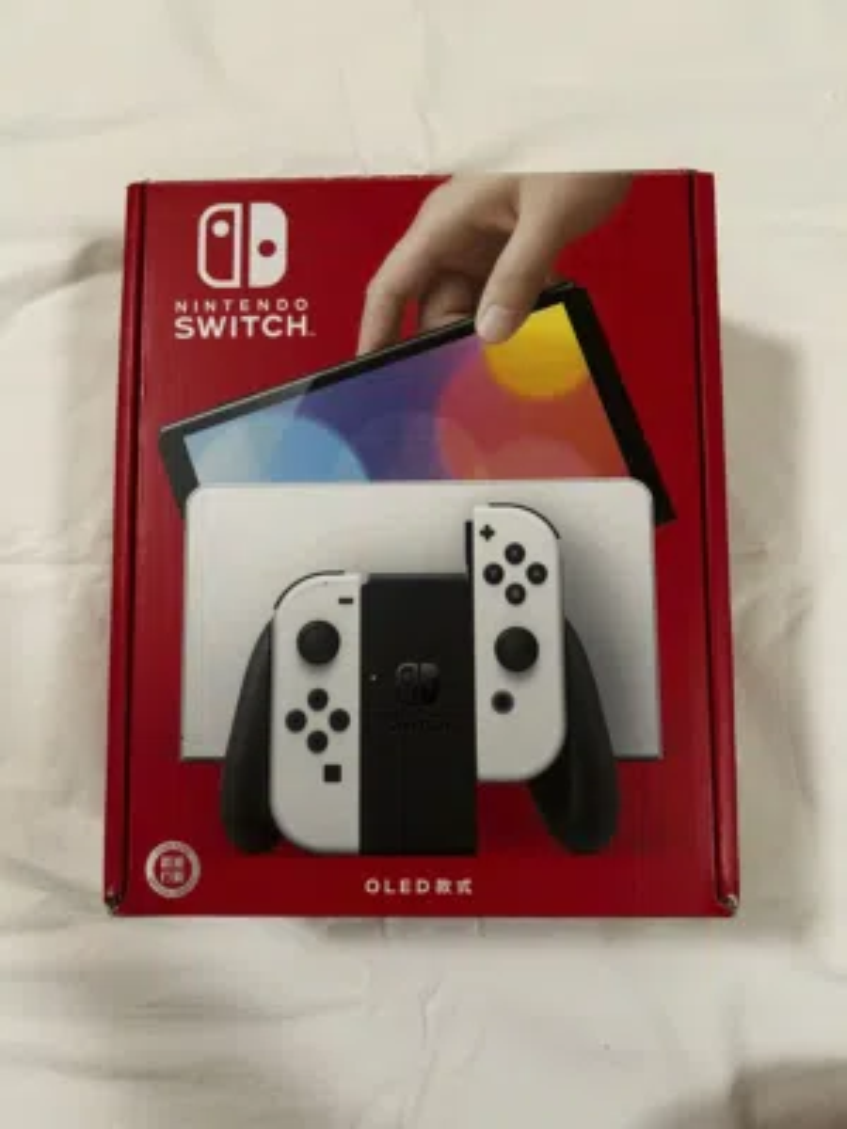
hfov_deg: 53.1
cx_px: 424
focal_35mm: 26
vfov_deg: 67.3
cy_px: 564
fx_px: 848
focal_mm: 5.7
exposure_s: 1/60
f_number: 1.5
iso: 320
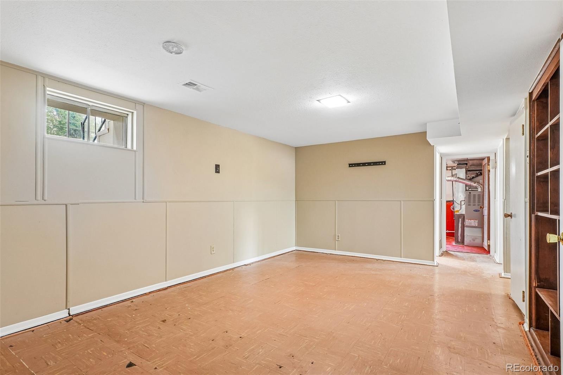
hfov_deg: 95.0
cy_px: 188
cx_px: 282
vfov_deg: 72.0
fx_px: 258
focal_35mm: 16
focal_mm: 11
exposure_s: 1/3.33
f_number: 8
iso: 500
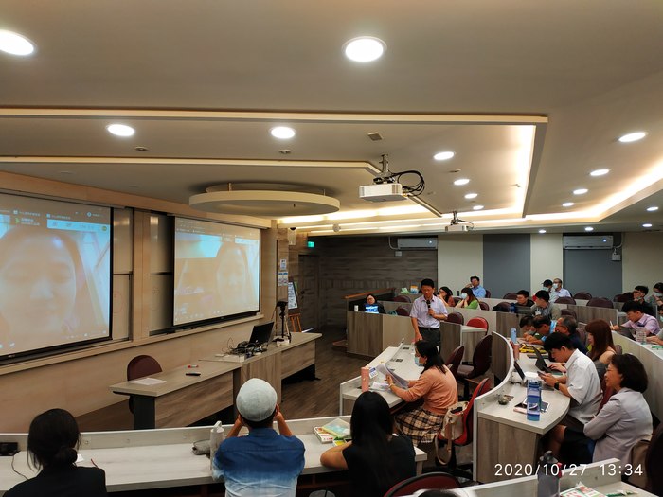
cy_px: 248
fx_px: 460
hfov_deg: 71.6
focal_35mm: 24
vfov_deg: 56.8
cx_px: 332
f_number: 1.9
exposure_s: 1/60
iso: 160
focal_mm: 3.94
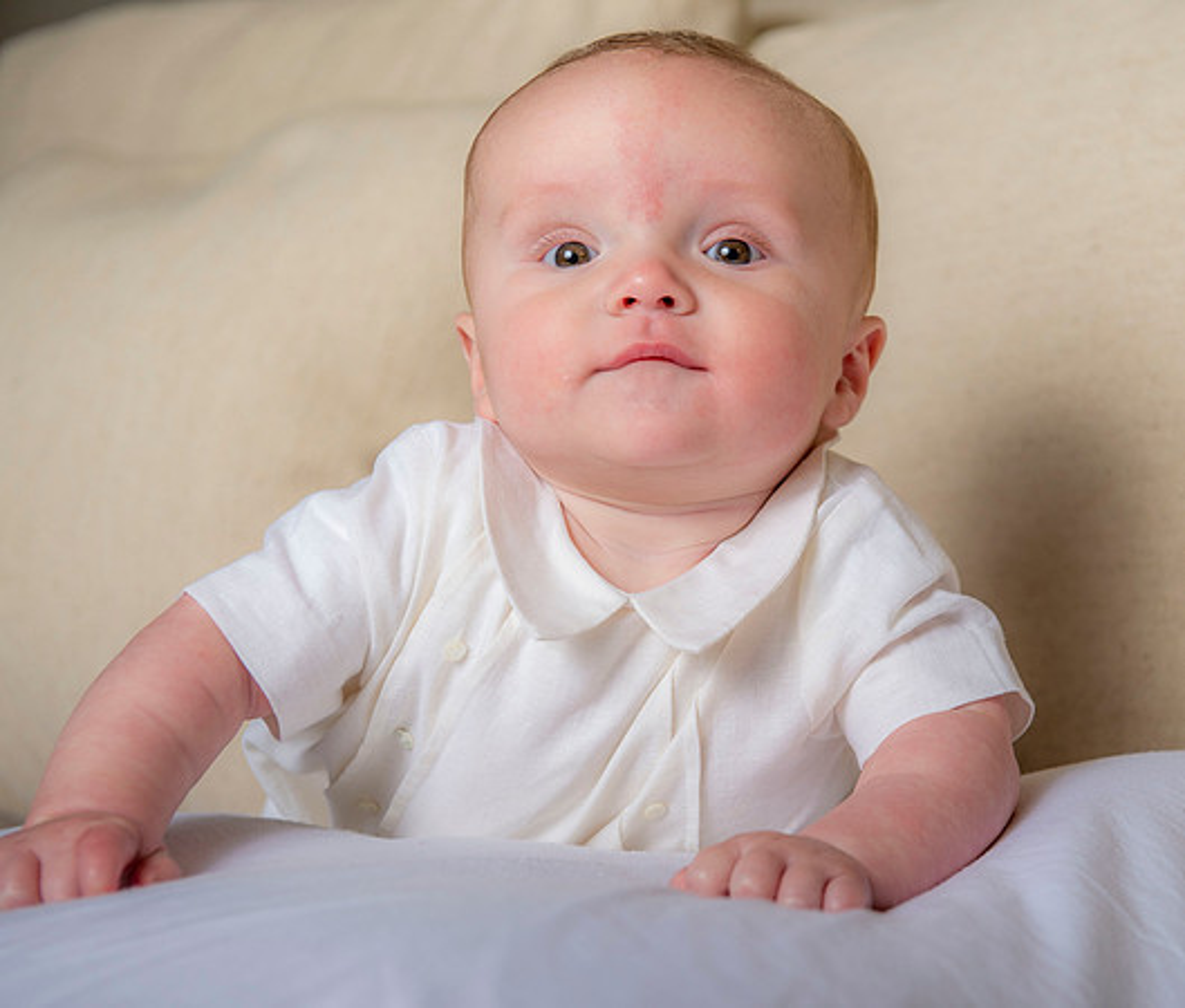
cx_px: 806
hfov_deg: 24.6
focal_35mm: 75
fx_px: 2703
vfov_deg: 21.1
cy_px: 540
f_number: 5
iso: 200
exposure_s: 1/200
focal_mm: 60
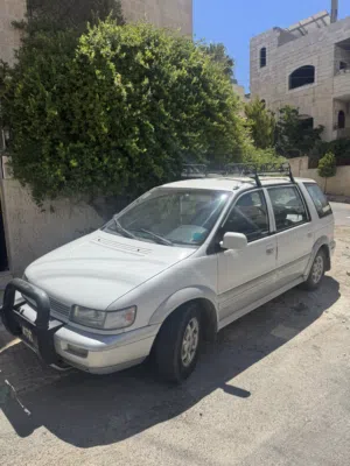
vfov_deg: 71.6
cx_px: 175
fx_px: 324
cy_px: 233
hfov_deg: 56.8
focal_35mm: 24
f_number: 1.78
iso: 80
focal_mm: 6.76
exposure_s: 1/4950
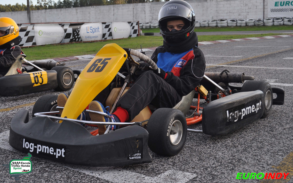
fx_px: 391
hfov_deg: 41.1
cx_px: 146
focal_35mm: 49
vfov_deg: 26.3
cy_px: 87
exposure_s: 1/200
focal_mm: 32
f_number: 7.1
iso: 200
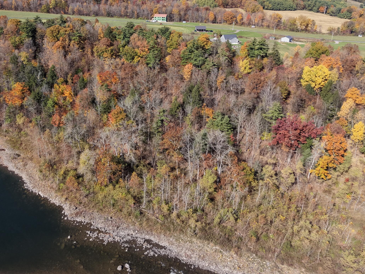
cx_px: 113
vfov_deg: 40.0
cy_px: 83
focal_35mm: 35
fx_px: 369
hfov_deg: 51.3
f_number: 1.8
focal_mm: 8.67
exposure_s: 1/6000
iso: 310
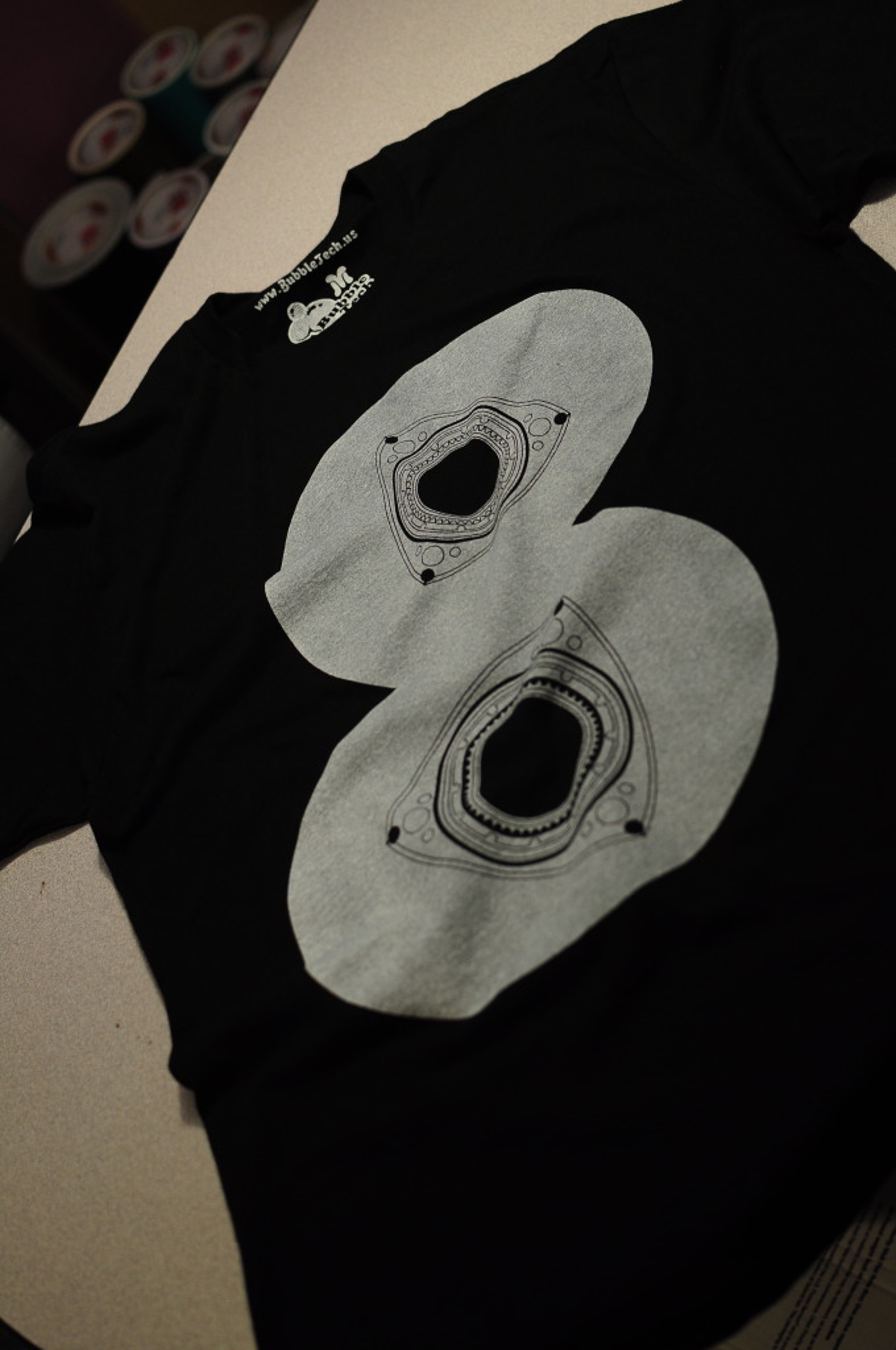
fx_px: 1965
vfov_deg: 37.9
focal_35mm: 52
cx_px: 448
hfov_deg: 25.7
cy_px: 675
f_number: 2.5
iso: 400
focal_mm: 35
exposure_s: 1/80
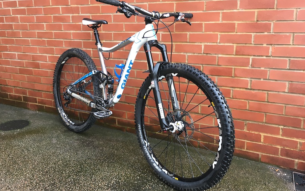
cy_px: 85
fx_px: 258
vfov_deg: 40.6
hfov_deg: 61.2
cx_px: 152
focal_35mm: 31
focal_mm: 4.15
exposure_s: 1/33
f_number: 2.2
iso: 32
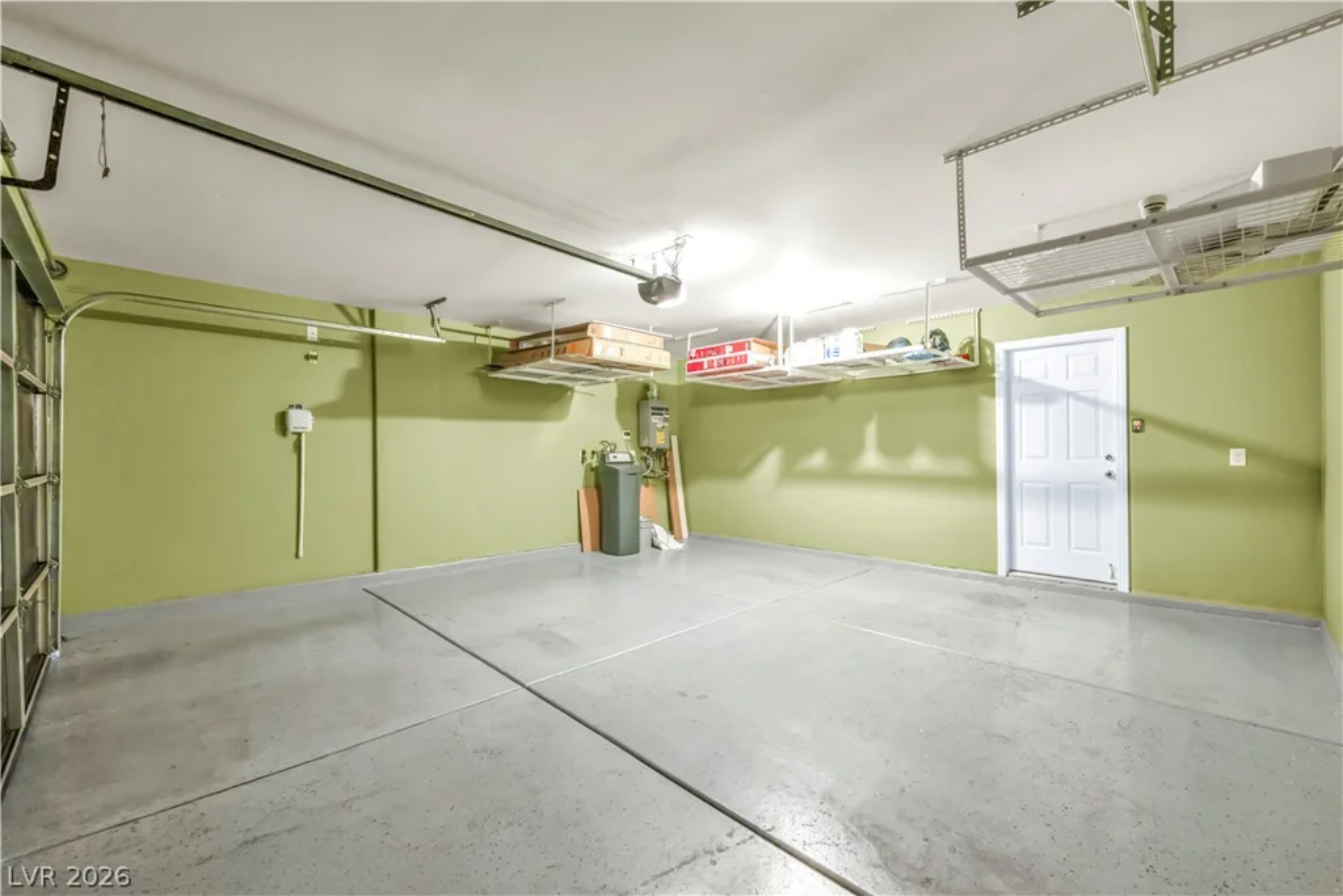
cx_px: 672
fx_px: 522
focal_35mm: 14
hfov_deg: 104.2
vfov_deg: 81.2
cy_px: 448
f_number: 8
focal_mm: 14
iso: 320
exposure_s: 1/2.5
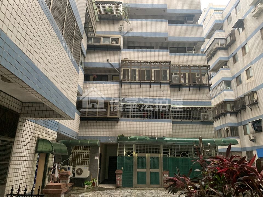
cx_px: 132
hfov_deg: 67.3
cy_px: 98
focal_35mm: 26
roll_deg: -2.7
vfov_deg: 53.1
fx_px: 198
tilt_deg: +15.1
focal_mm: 4.25
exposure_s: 1/40
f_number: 1.8
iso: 250
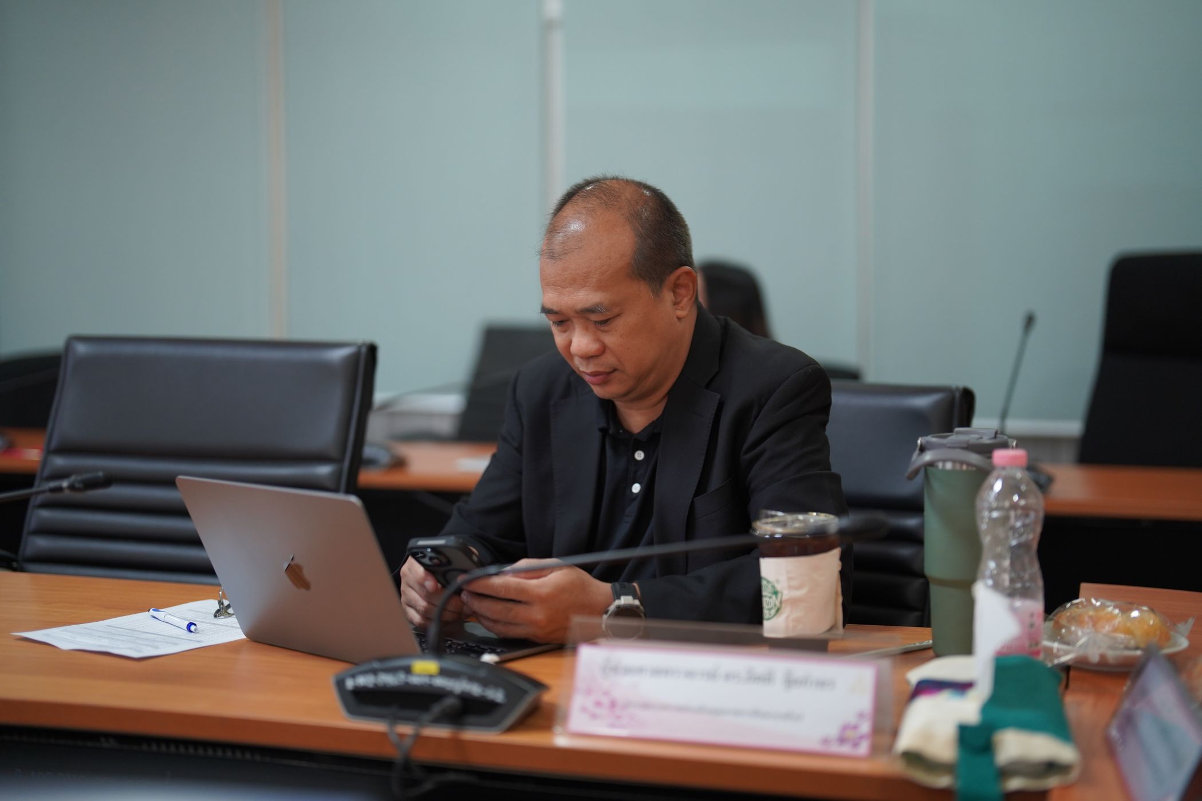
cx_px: 601
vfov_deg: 27.0
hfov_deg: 39.6
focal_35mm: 50
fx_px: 1669
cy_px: 400
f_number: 1.2
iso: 800
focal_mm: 50
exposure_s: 1/500
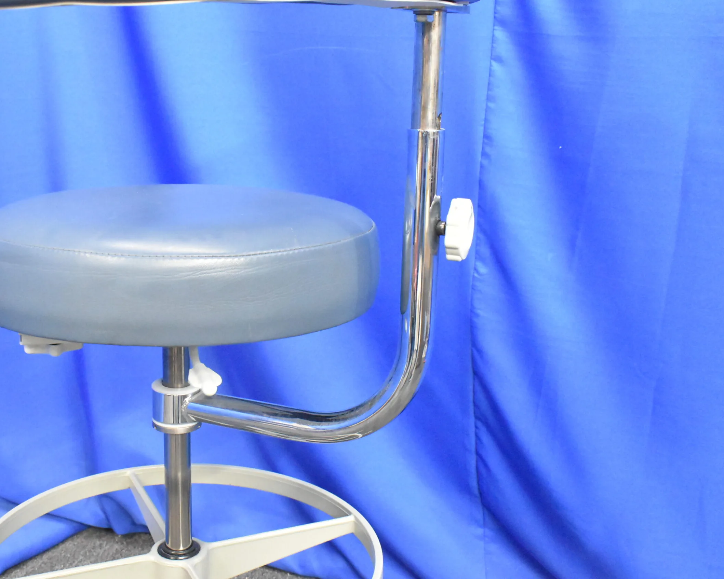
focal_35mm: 43
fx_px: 912
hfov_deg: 43.1
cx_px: 290
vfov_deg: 35.2
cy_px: 289
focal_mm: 25
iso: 11400
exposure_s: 1/40
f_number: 8
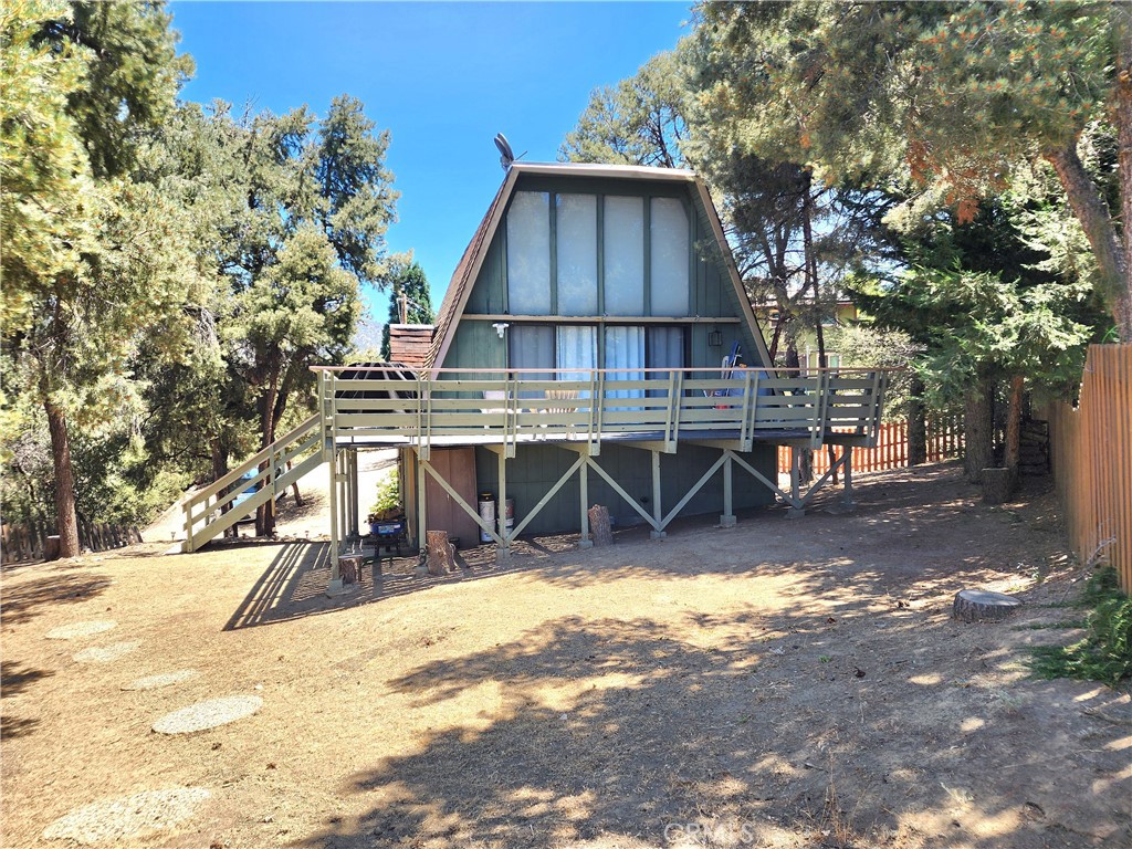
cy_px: 424
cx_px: 566
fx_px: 752
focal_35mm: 23
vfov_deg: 58.9
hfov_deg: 73.9
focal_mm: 6.4
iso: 12
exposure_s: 1/345
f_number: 1.8
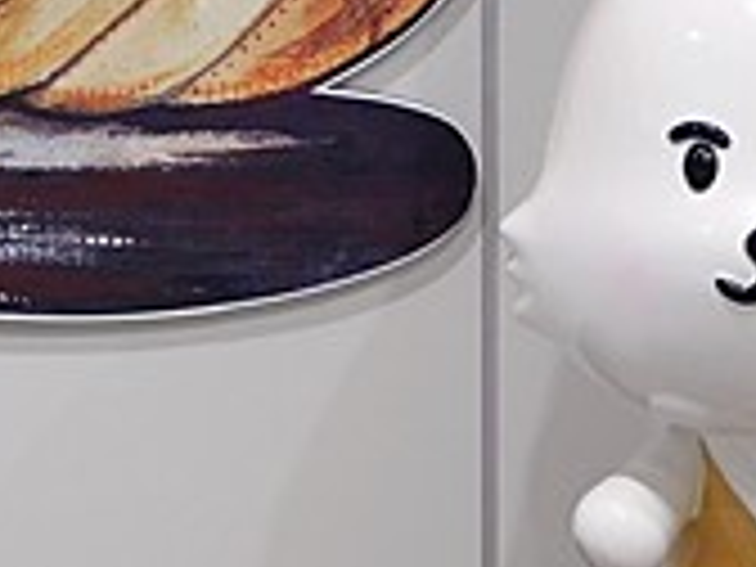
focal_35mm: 167
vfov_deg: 8.6
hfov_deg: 11.4
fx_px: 3647
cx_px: -328
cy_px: -371
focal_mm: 14
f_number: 2.5
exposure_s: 1/60
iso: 500
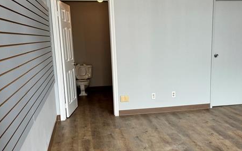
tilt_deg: -10.7
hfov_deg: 45.9
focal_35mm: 43
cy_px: 92
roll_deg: +1.9
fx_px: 284
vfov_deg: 29.8
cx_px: 147
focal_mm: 6.76
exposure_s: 1/121
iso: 125
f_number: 1.78
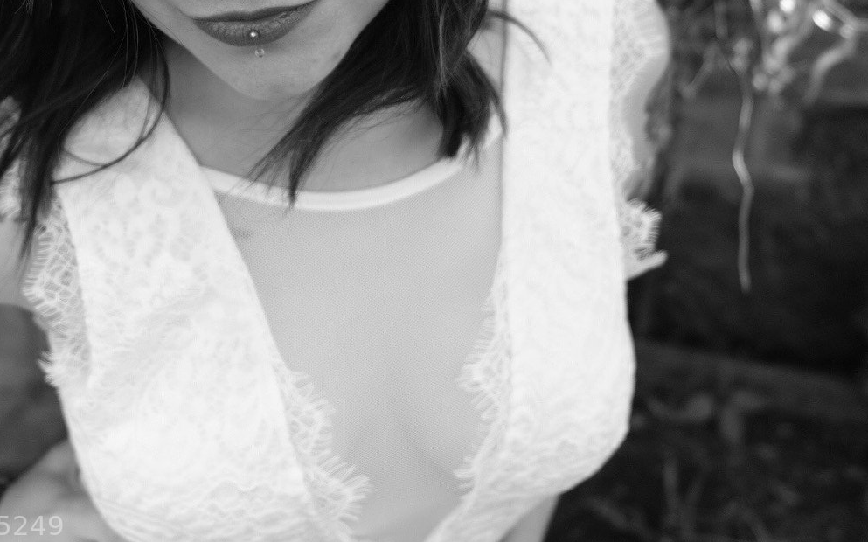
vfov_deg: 27.5
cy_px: 128
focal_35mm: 46
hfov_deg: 43.0
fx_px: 1088
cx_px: 305
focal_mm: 18.8
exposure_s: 1/300
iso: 200
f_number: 2.8
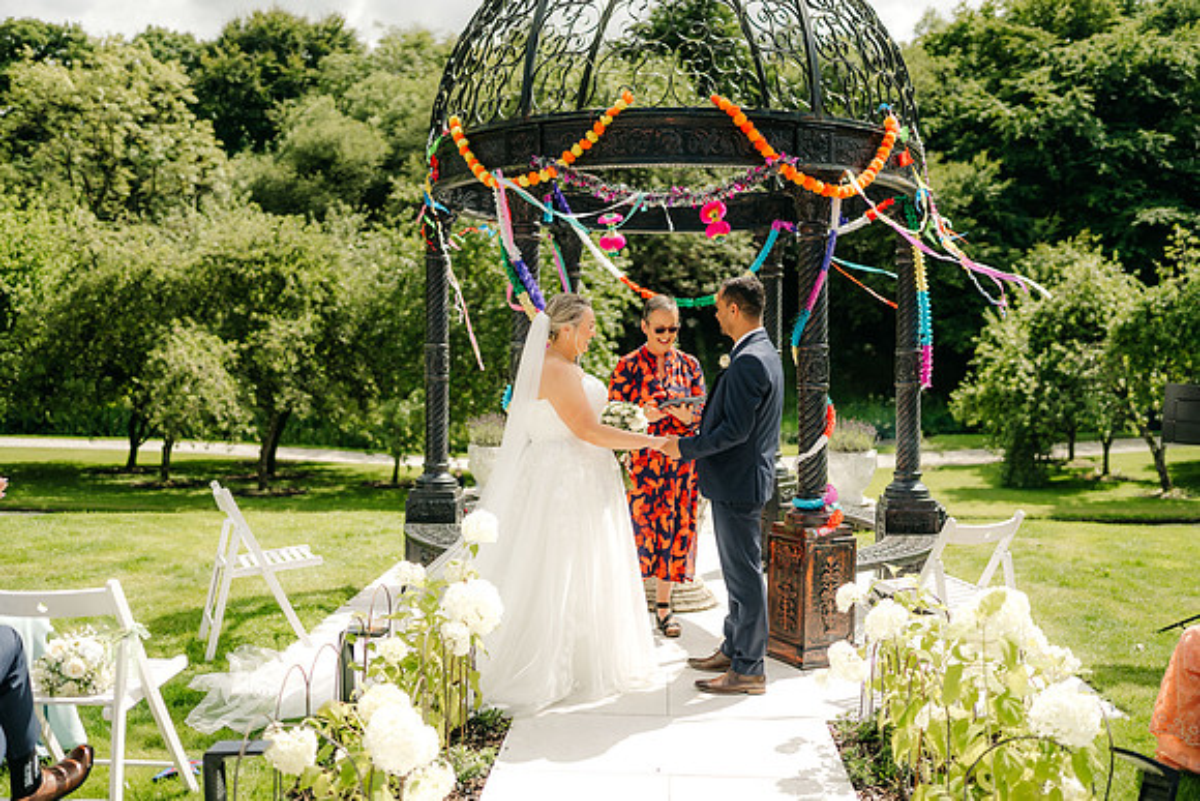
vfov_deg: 37.9
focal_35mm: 35
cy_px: 400
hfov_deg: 54.4
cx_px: 600
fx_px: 1167
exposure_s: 1/5000
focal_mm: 35
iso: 100
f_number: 1.4
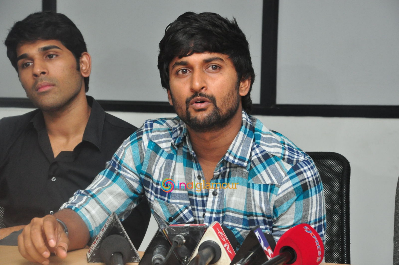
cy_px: 132
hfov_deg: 18.2
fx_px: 1245
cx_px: 200
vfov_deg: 12.1
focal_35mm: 112
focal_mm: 75
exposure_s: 1/125
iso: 1600
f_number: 7.1
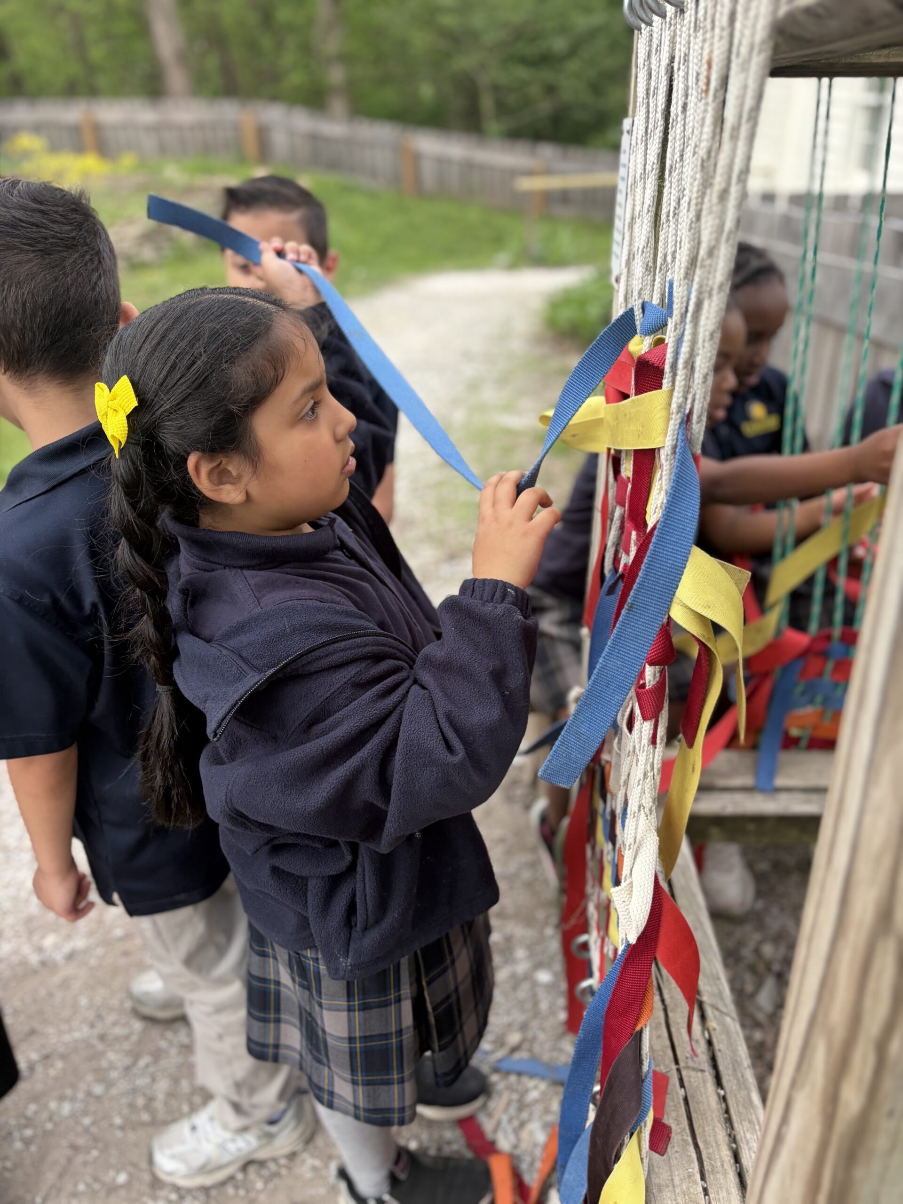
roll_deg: +3.6
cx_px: 452
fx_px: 904
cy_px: 602
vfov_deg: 67.3
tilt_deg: -28.6
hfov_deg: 53.1
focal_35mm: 26
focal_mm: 5.96
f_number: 1.6
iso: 50
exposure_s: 1/336
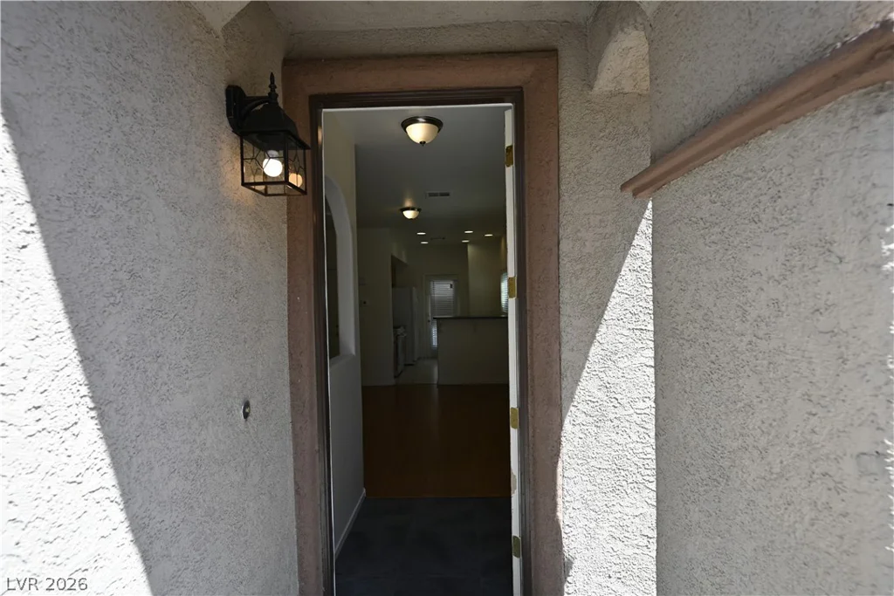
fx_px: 422
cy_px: 298
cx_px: 447
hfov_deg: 93.3
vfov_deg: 70.5
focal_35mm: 17
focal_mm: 17
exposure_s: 1/250
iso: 125
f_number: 5.6
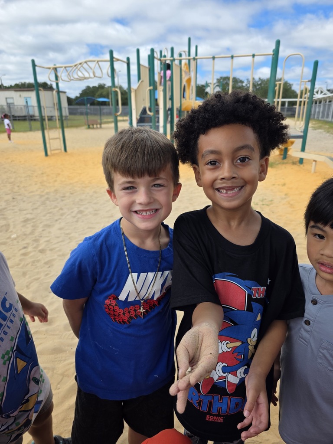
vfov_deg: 73.9
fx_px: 295
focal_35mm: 23
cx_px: 166
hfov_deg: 58.9
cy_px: 222
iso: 80
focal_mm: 6.3
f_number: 1.7
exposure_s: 1/3446
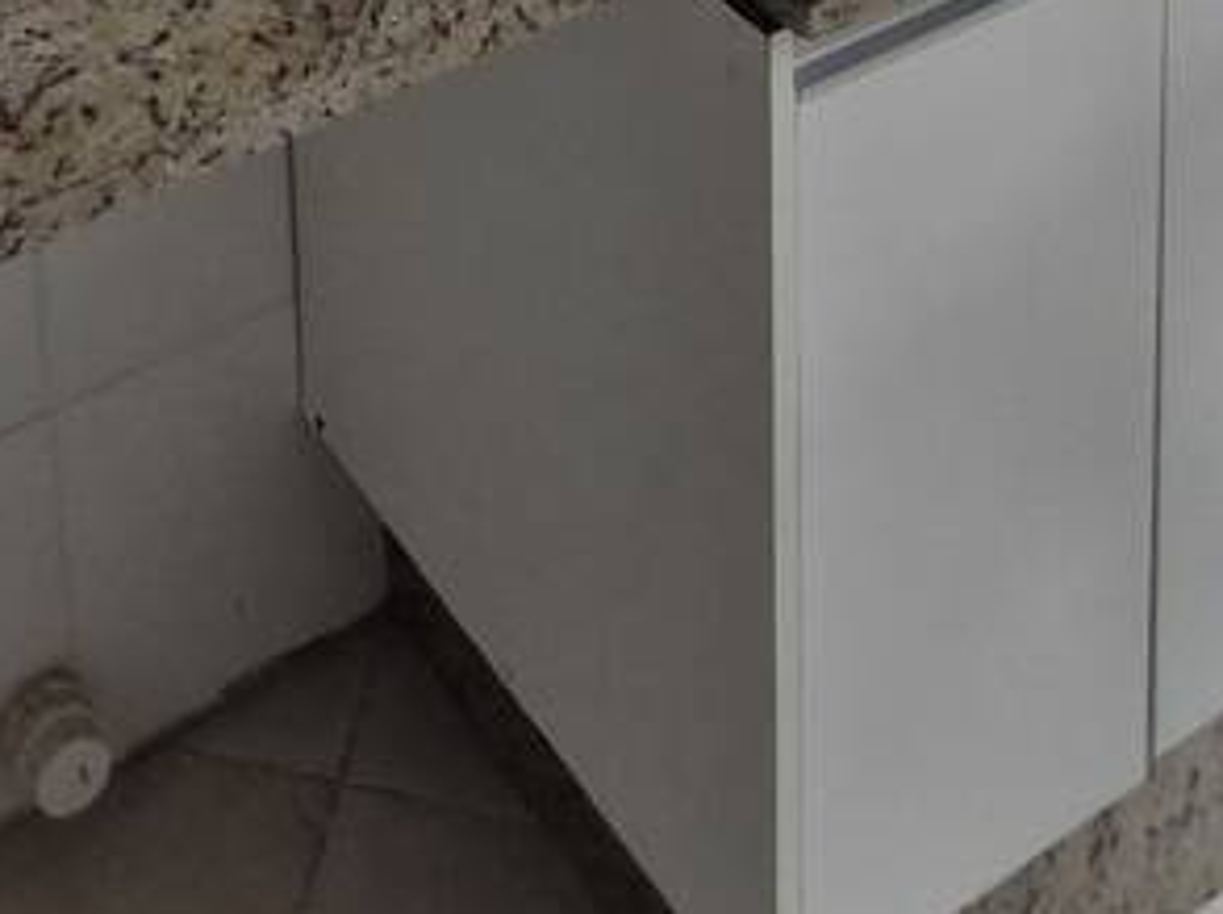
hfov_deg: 30.0
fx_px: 2258
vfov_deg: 16.4
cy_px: -997
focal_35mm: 64
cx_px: 359
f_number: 2.2
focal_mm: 1.74
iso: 50
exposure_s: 1/134
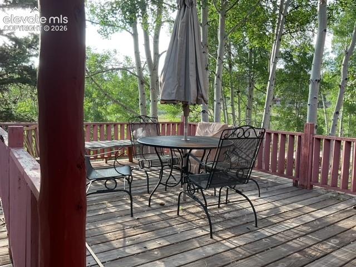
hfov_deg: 61.7
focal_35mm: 29
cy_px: 134
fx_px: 298
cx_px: 178
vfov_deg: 48.2
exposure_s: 1/120
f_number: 1.8
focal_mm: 3
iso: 32
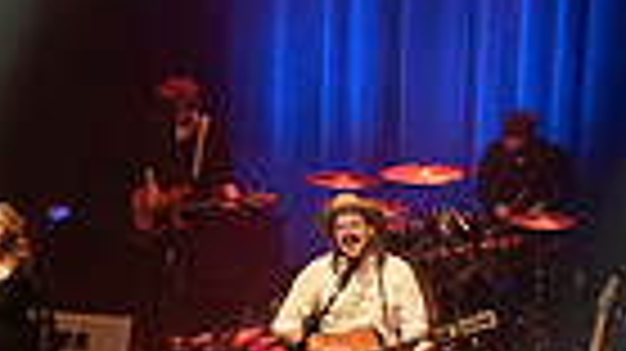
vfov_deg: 8.6
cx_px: -261
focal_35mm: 140
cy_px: 128
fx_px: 2323
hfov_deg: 14.5
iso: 2500
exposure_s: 1/160
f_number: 3.2
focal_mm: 32
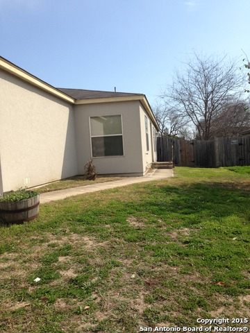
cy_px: 166
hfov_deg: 42.9
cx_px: 125
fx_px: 318
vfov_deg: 55.4
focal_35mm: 33
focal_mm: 4.12
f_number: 2.4
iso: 50
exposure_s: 1/1506
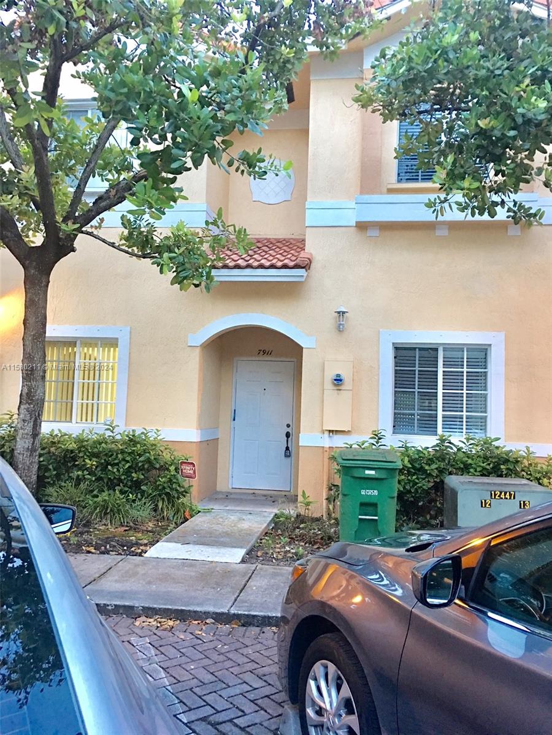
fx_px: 617
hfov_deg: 48.2
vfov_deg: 61.7
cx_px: 276
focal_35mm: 29
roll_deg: -2.4
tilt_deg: +5.0
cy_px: 368
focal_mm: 4.15
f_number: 2.2
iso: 50
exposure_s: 1/4
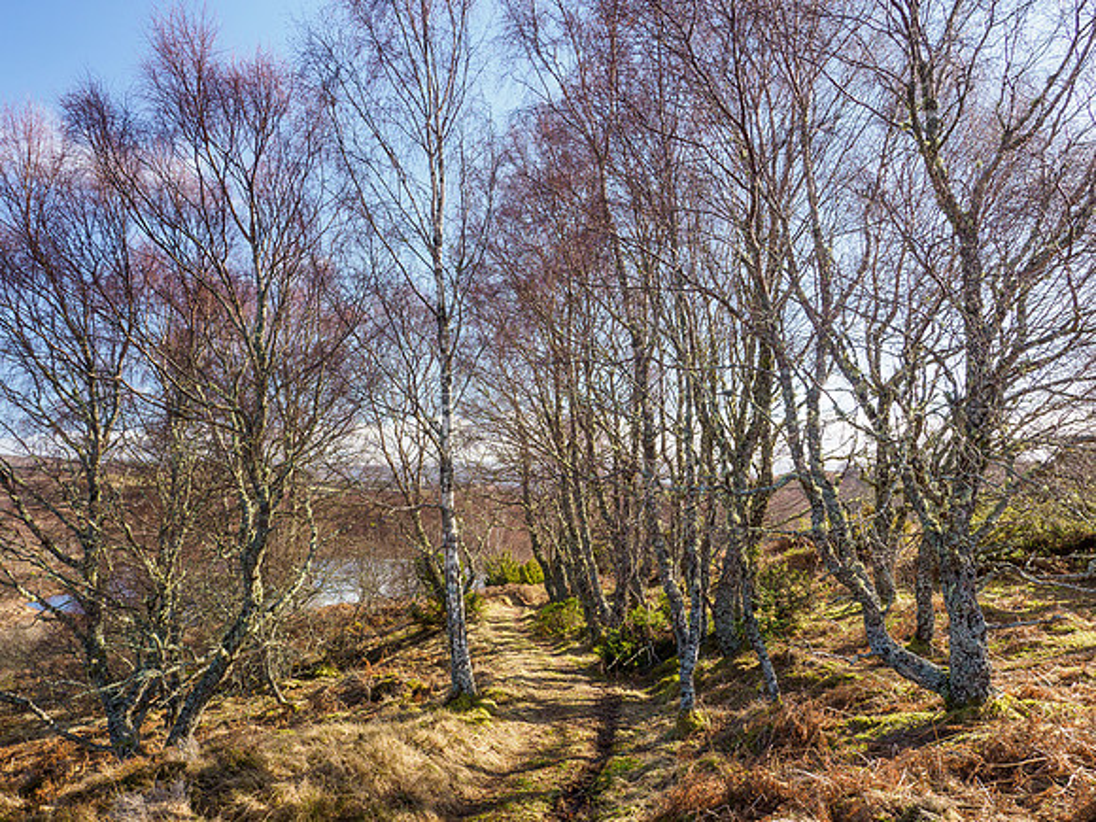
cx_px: 548
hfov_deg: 71.6
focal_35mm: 24
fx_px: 760
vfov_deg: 56.8
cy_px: 411
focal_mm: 12
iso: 200
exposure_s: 1/40
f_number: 7.1
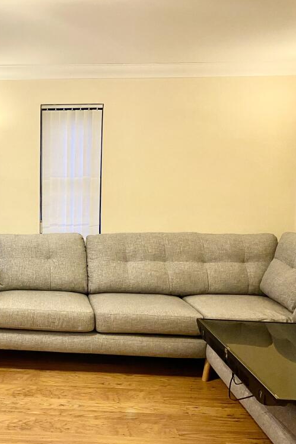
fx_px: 456
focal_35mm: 37
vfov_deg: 51.9
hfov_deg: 33.7
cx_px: 21
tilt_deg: -5.5
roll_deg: +0.1
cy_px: 225
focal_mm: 4.25
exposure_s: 1/50
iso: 320
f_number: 1.8
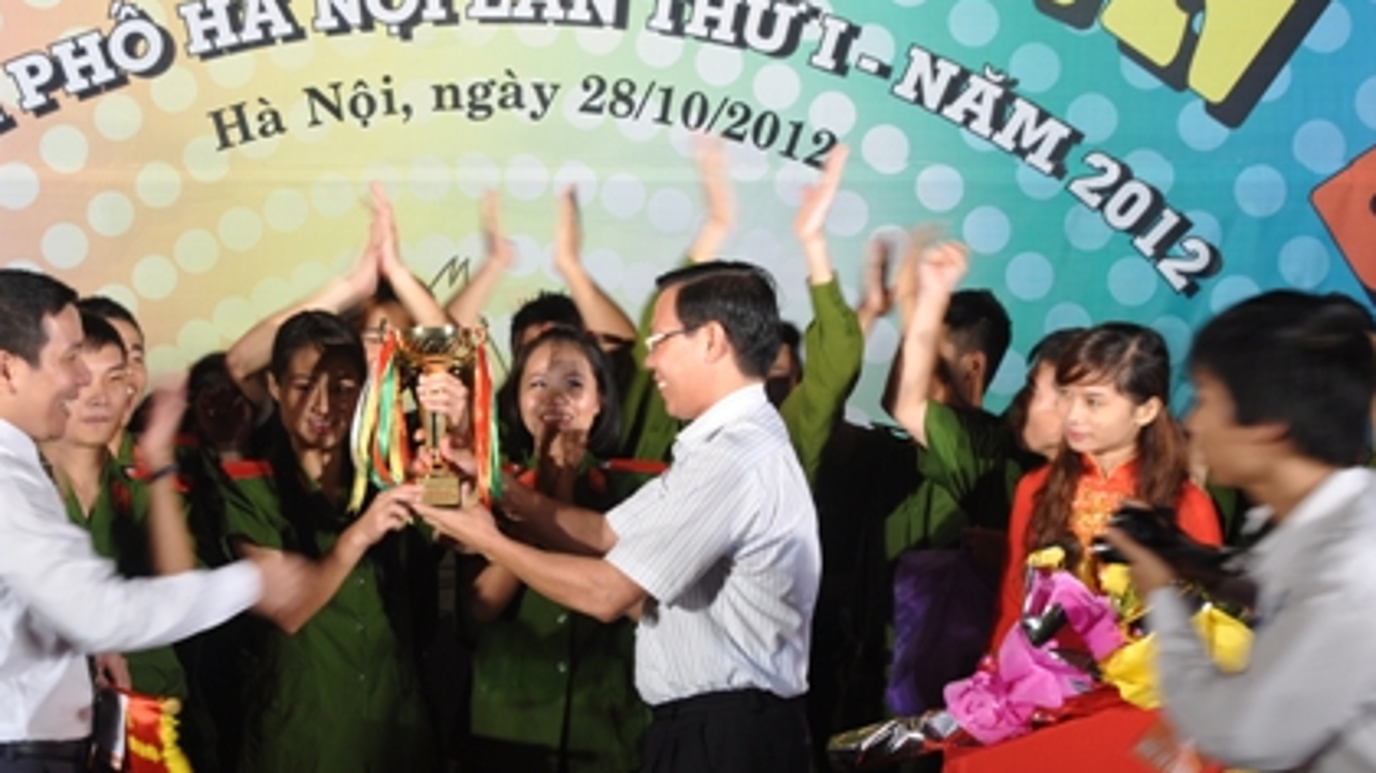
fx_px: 2626
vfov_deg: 16.7
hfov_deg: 29.3
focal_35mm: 72
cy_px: 518
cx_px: 527
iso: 400
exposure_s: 1/30
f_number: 5
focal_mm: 32
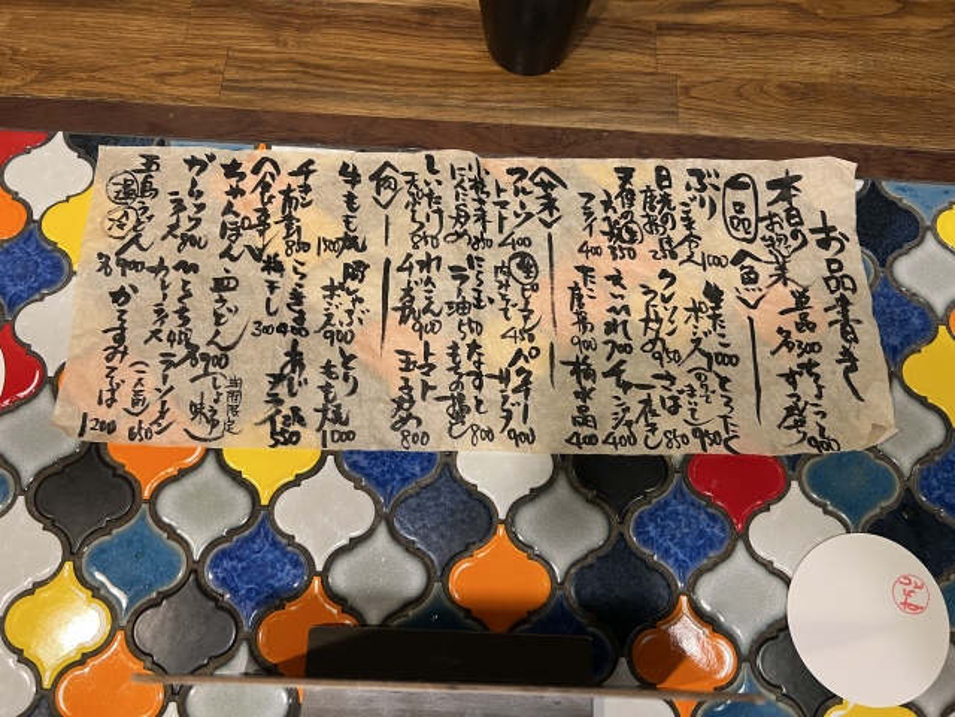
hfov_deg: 67.3
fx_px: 717
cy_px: 358
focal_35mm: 26
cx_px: 478
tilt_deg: -74.3
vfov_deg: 53.1
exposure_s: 1/50
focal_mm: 5.7
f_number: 1.5
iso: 125
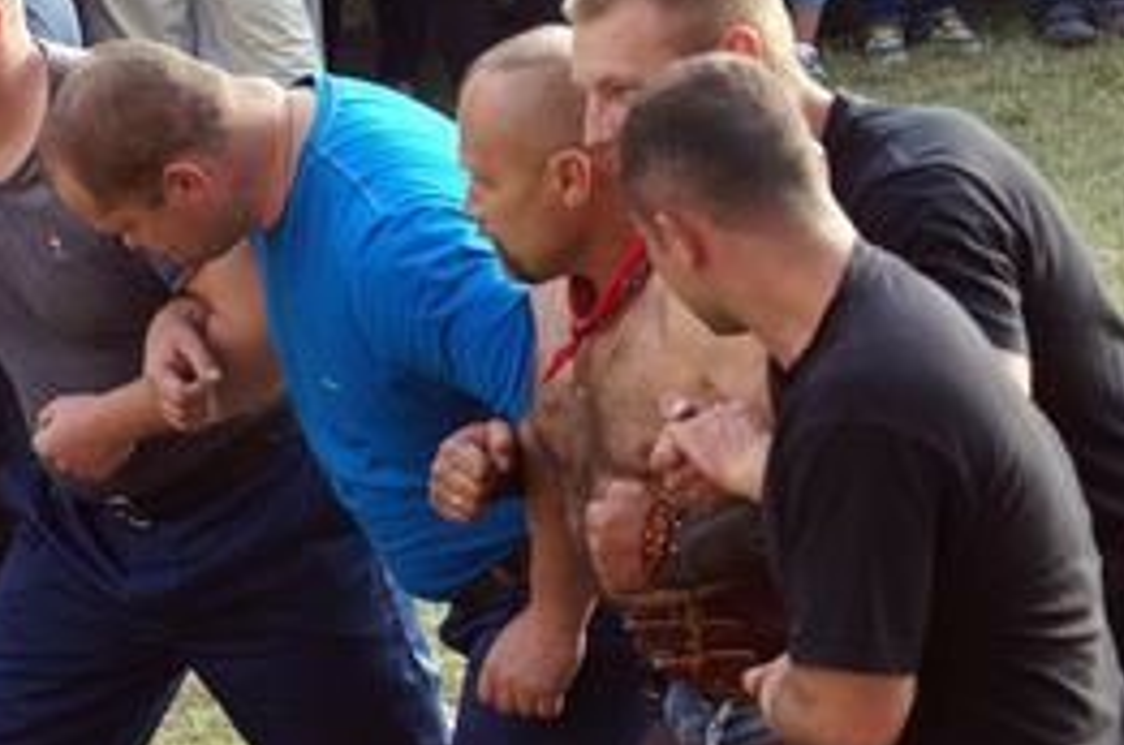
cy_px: 558
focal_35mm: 221
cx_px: 293
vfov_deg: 6.2
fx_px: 6898
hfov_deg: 9.3
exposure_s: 1/160
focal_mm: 55
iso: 200
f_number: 5
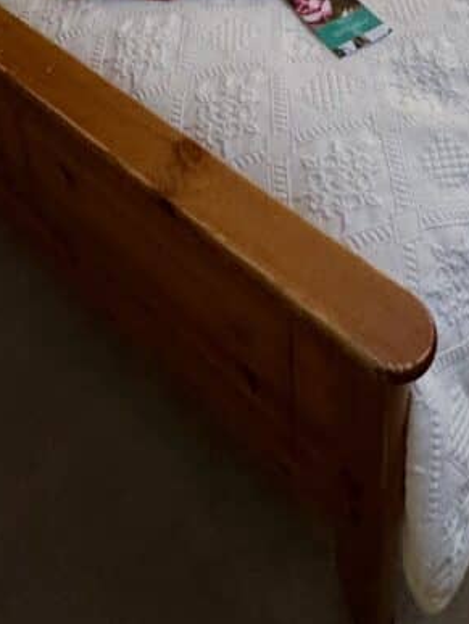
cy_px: -118
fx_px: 667
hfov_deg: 38.1
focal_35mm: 37
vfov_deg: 38.0
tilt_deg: -22.1
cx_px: 326
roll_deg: +0.3
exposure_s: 1/50
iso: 320
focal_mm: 2.22
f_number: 2.2
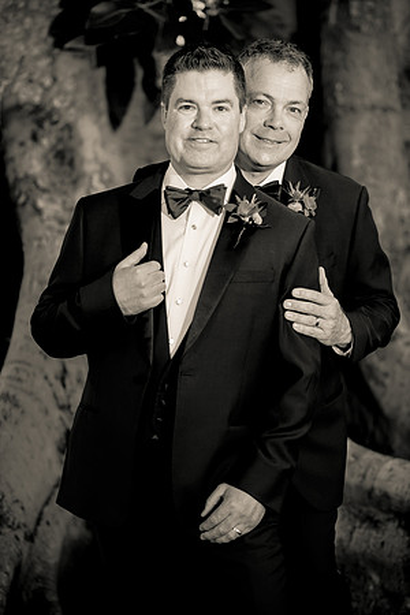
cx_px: 205
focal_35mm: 85
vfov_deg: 23.9
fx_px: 1452
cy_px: 308
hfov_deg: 16.1
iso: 250
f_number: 2.2
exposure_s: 1/320
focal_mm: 85
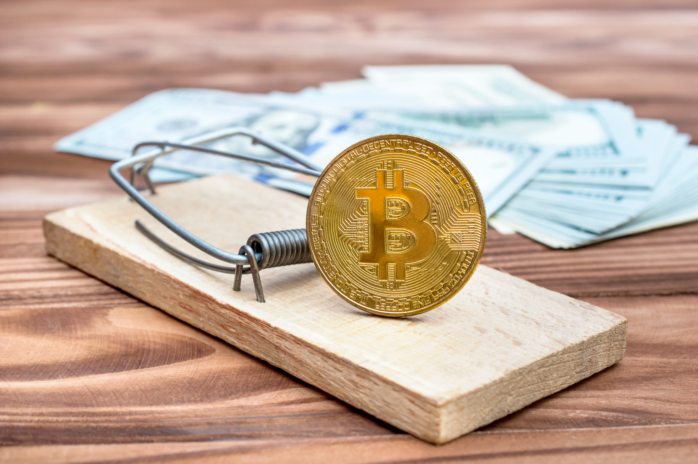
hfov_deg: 33.4
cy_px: 232
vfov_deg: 22.6
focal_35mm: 60
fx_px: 1162
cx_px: 349
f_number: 10
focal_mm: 40
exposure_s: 1/160
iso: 200
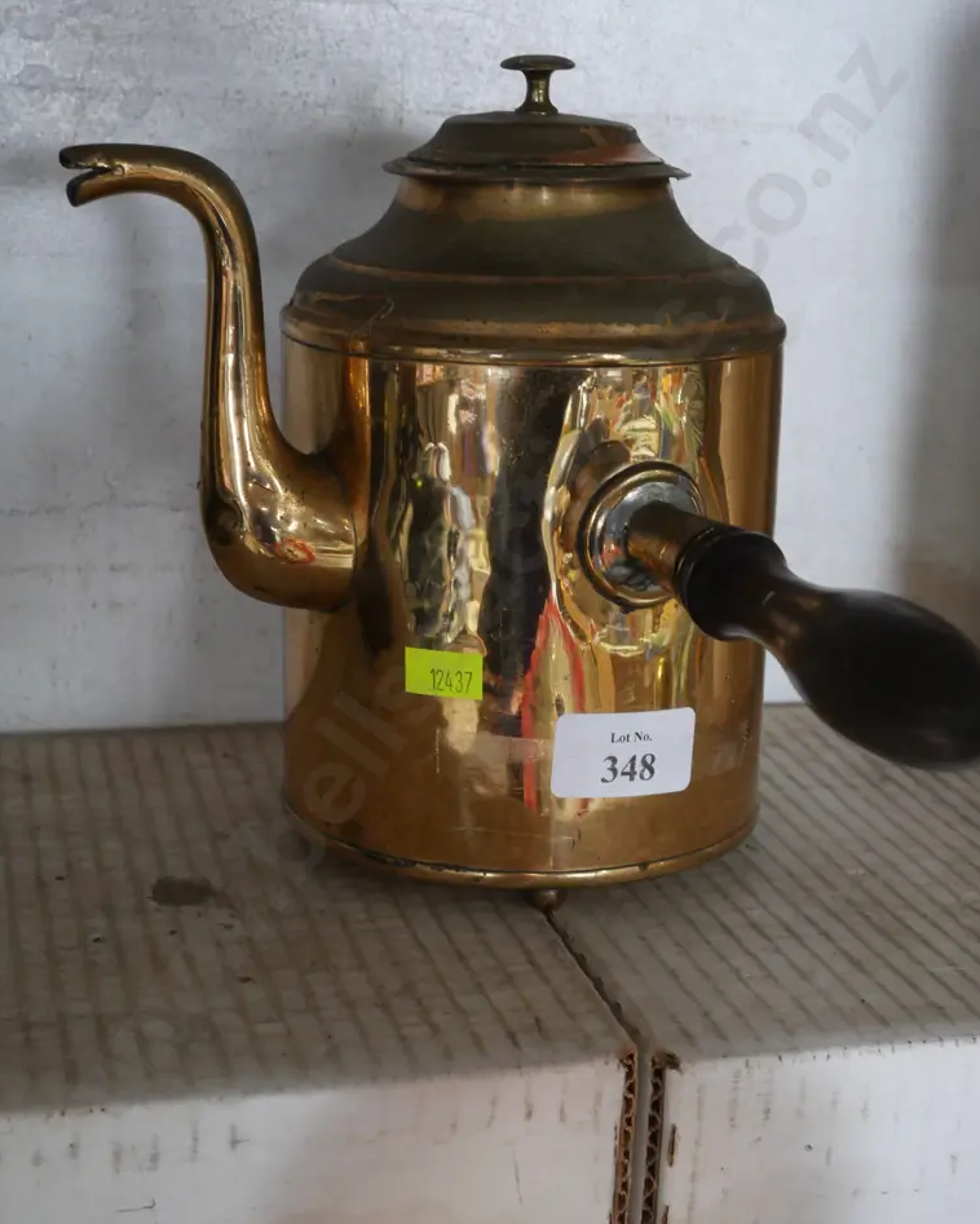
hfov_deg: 26.7
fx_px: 2066
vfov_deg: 33.0
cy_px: 586
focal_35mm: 57
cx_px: 488
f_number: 5.3
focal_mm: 27
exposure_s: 1/60
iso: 1600
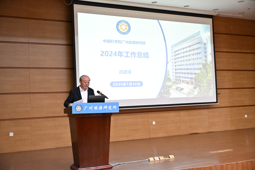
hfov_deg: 41.1
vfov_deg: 28.1
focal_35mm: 48
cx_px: 128
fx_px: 340
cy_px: 85
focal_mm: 32
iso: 8000
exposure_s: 1/100
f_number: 4
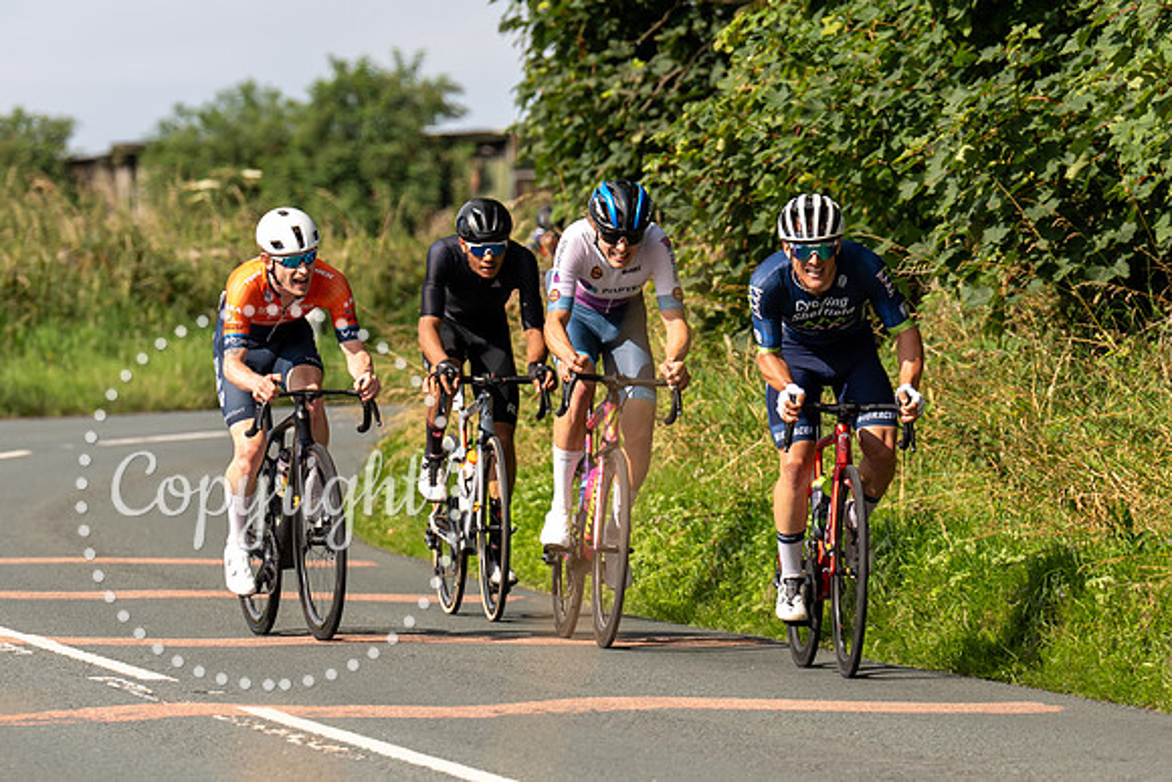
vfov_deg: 3.6
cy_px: 320
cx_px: 436
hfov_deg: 5.4
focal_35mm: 383
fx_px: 12479
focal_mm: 197
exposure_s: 1/800
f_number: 4.5
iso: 100
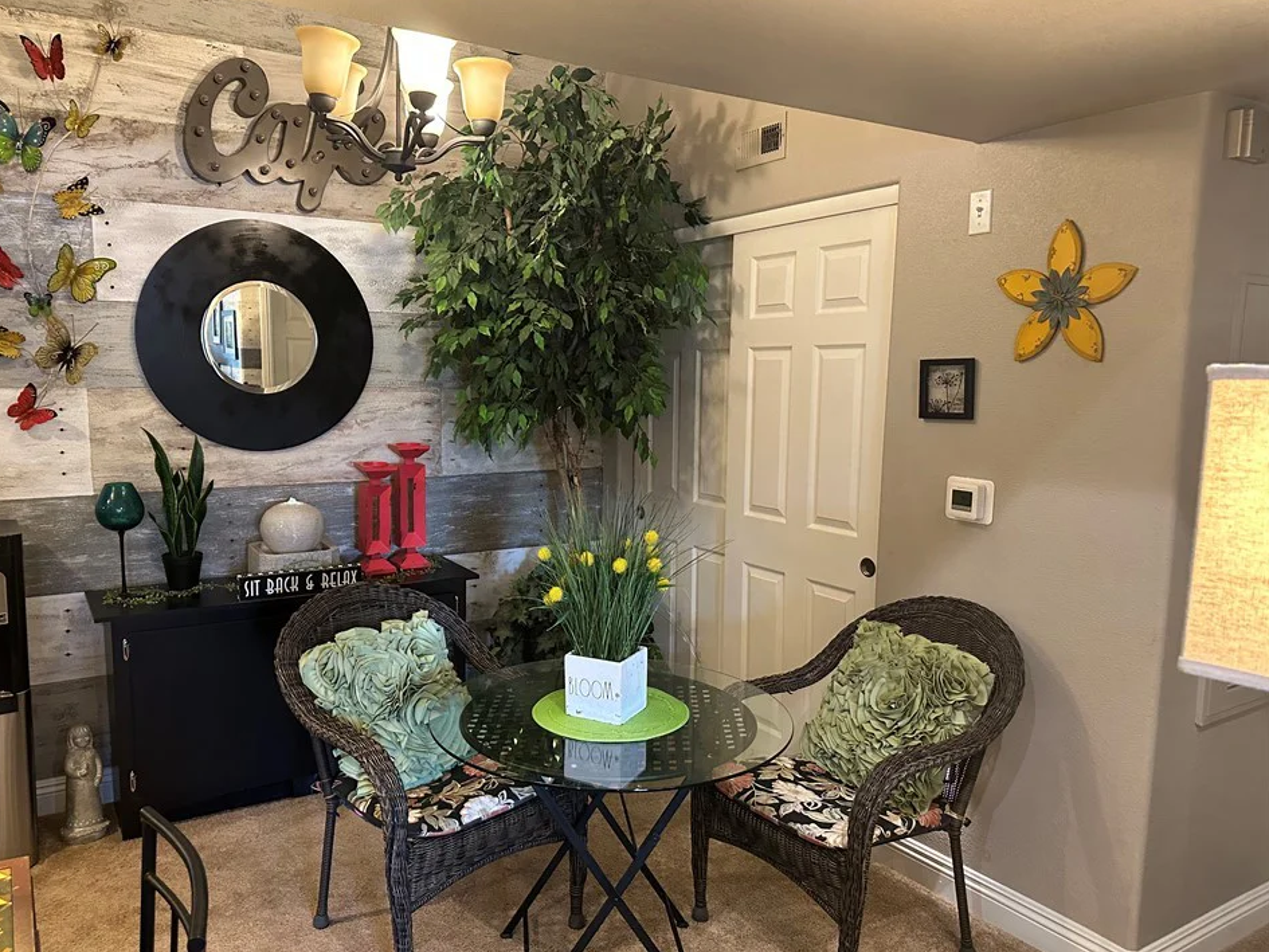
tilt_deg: -5.4
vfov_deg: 53.0
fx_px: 953
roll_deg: -0.1
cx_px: 584
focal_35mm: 26
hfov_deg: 67.2
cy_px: 502
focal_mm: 6.86
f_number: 1.78
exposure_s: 1/60
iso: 500
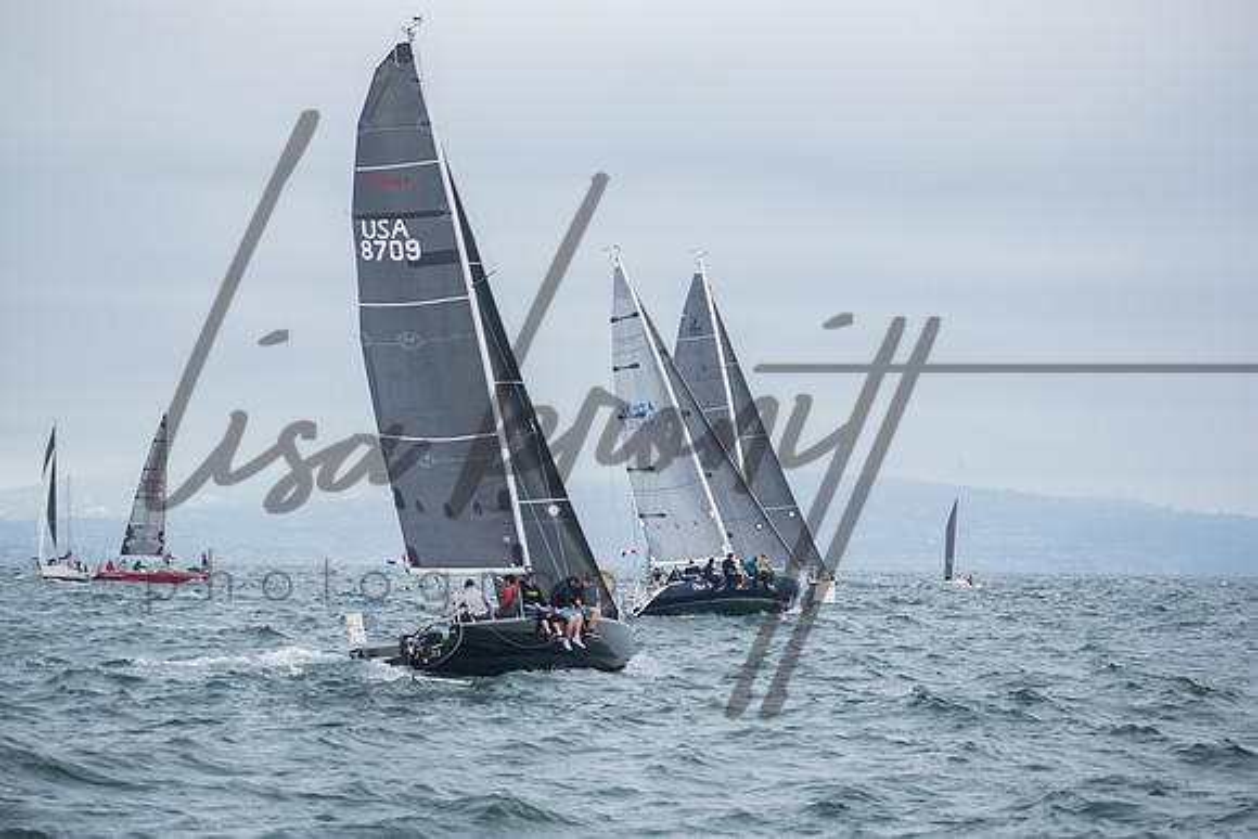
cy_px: 419
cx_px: 643
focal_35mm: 159
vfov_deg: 8.6
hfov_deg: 12.9
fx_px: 5554
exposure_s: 1/320
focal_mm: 102
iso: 400
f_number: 5.6
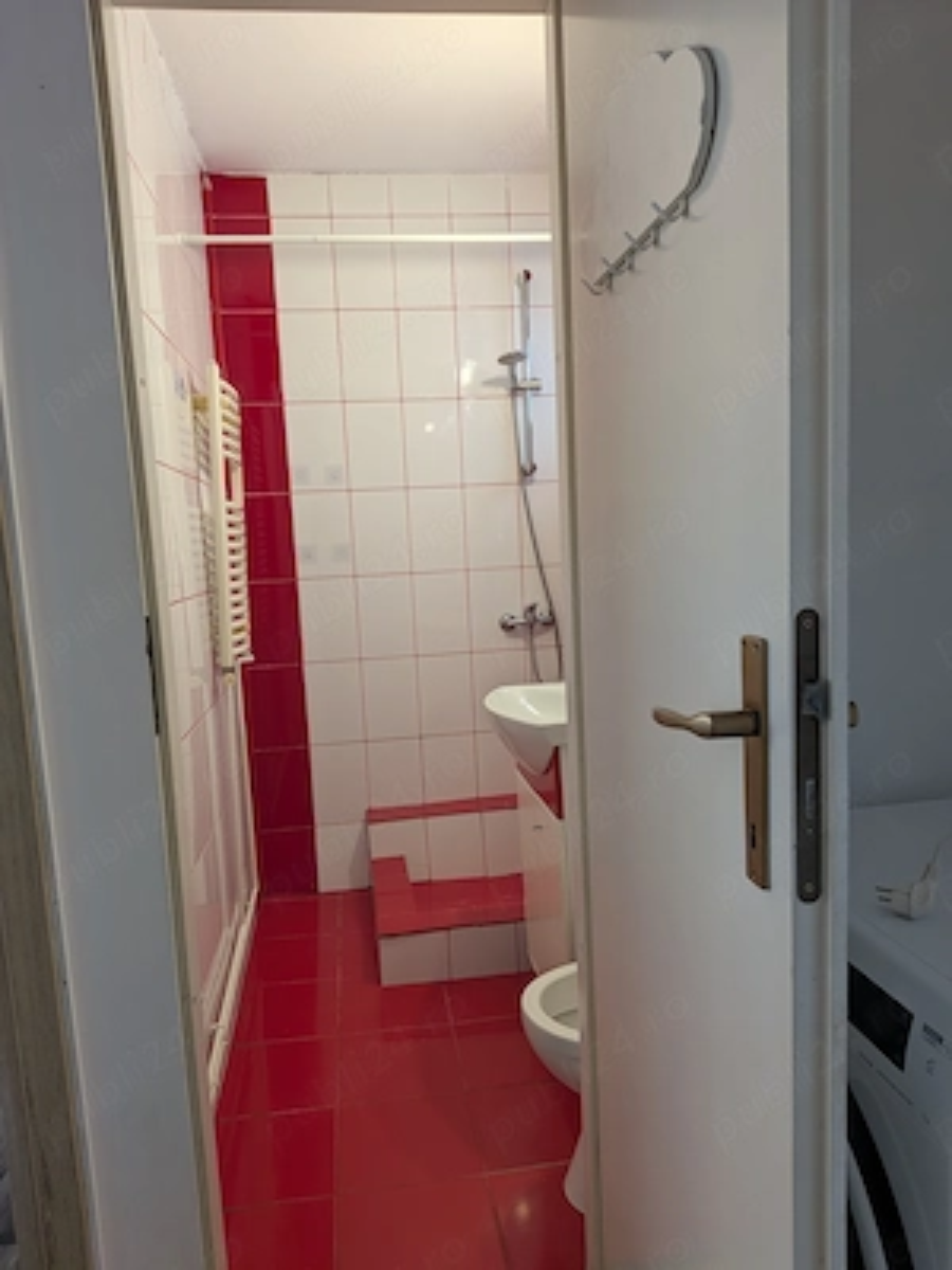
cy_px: 635
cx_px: 476
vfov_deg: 71.6
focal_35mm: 24
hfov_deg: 56.8
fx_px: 880
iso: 26
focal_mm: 4.53
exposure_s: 1/110
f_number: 1.7
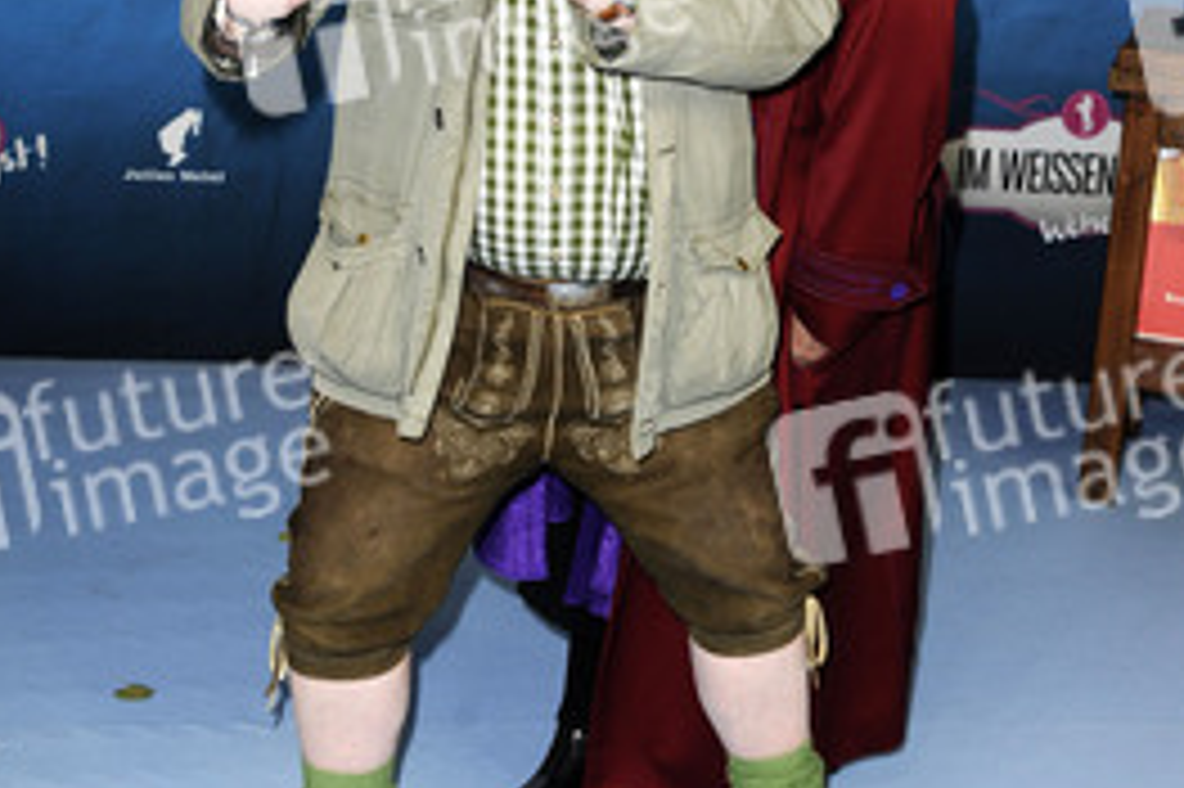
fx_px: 2399
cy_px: 234
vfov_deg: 18.6
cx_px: 592
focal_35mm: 73
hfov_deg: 27.7
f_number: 5
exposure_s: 1/200
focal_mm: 48
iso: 1000
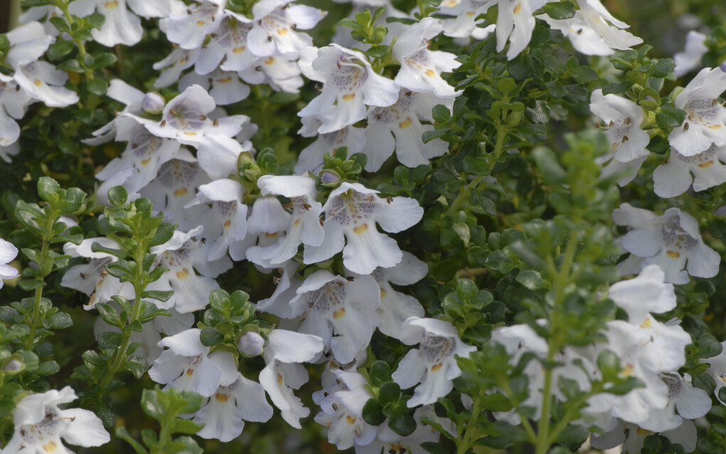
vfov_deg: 8.1
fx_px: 3196
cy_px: 226
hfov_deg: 13.0
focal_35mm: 162
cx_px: 364
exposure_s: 1/125
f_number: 13
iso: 200
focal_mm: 105
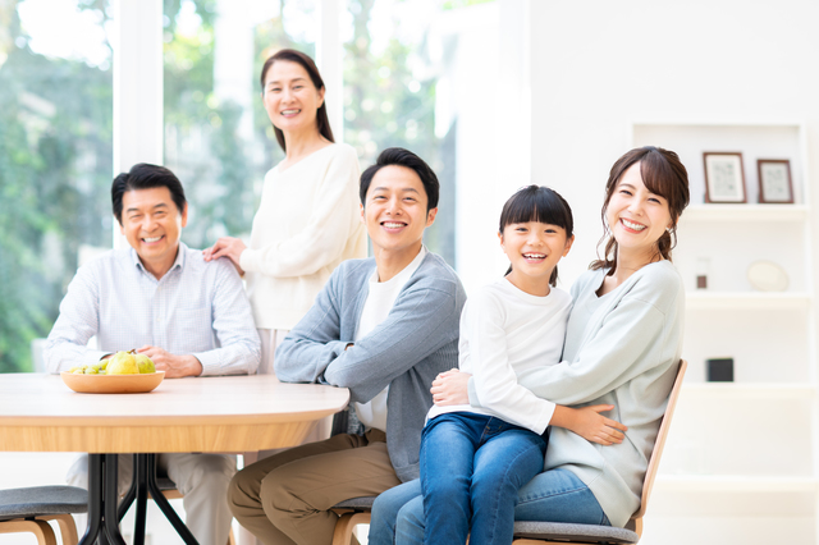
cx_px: 410
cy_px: 272
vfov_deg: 16.1
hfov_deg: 23.9
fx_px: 1933
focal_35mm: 85
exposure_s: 1/200
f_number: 2.8
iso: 320
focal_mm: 85
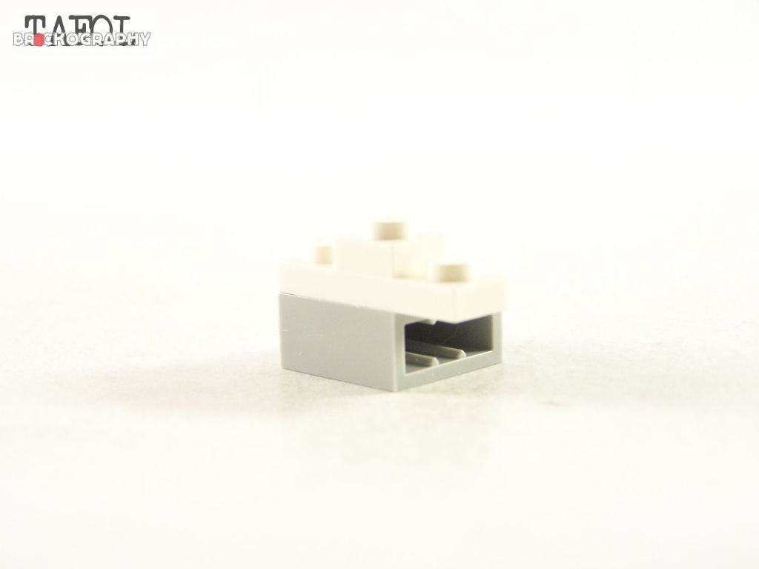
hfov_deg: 20.9
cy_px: 284
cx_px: 380
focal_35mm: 94
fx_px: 2061
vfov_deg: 15.7
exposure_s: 1/30
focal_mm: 15.6
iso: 200
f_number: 3.2
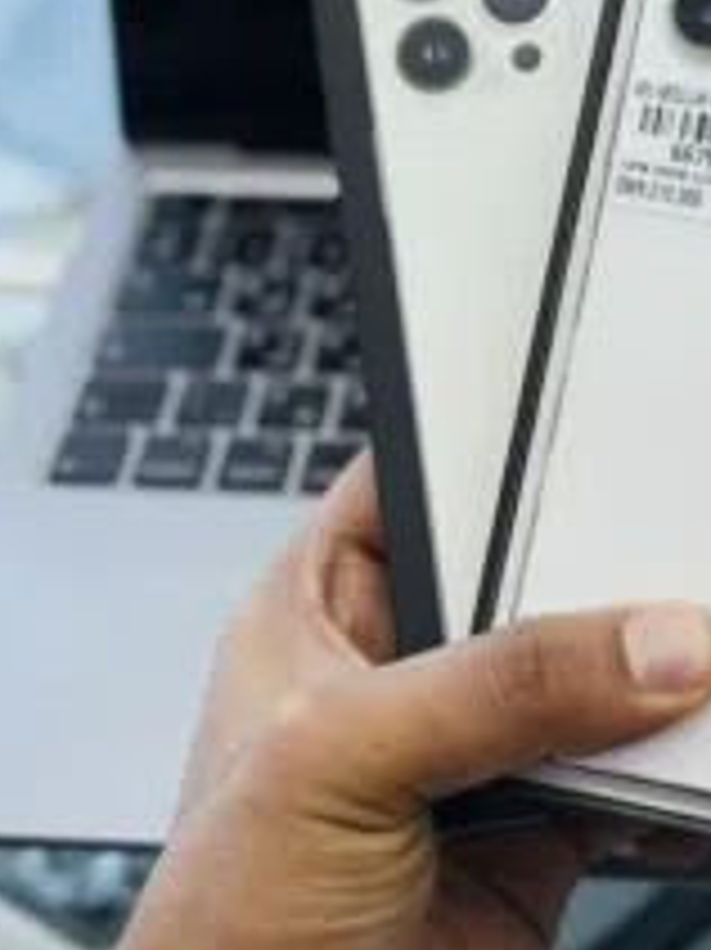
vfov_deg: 21.2
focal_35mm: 91
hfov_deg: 16.0
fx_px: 2495
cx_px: 639
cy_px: 131
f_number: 1.78
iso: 64
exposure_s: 1/1818
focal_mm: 6.76
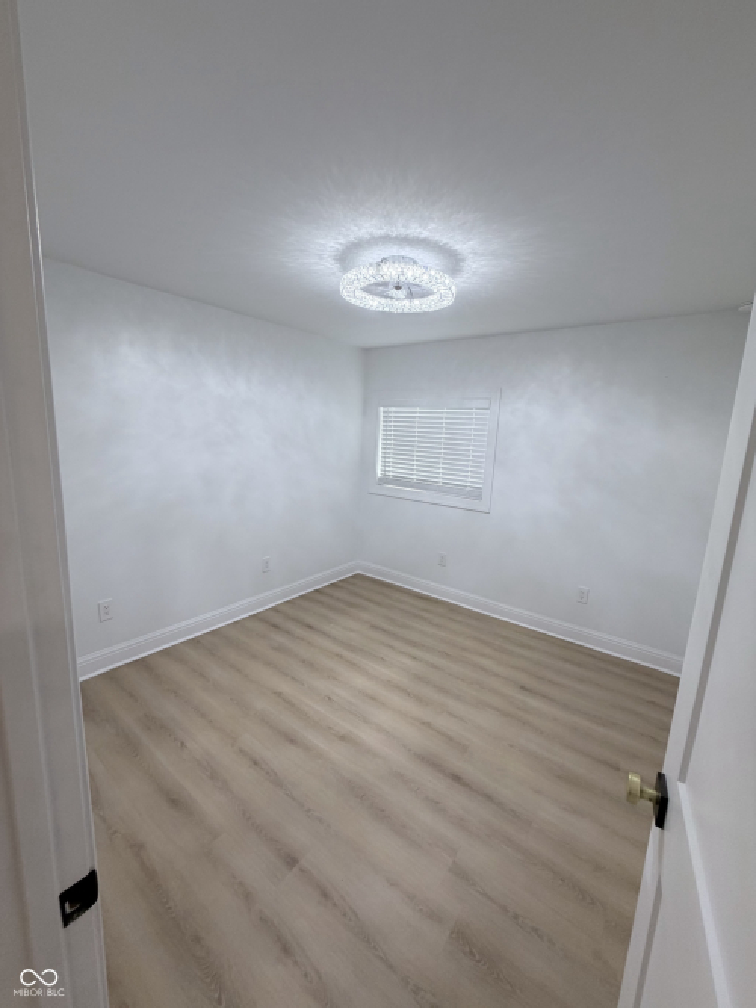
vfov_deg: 102.1
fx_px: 408
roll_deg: -2.5
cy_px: 504
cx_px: 378
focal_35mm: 14
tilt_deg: -10.5
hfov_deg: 85.7
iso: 160
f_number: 2.2
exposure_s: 1/120
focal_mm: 2.22
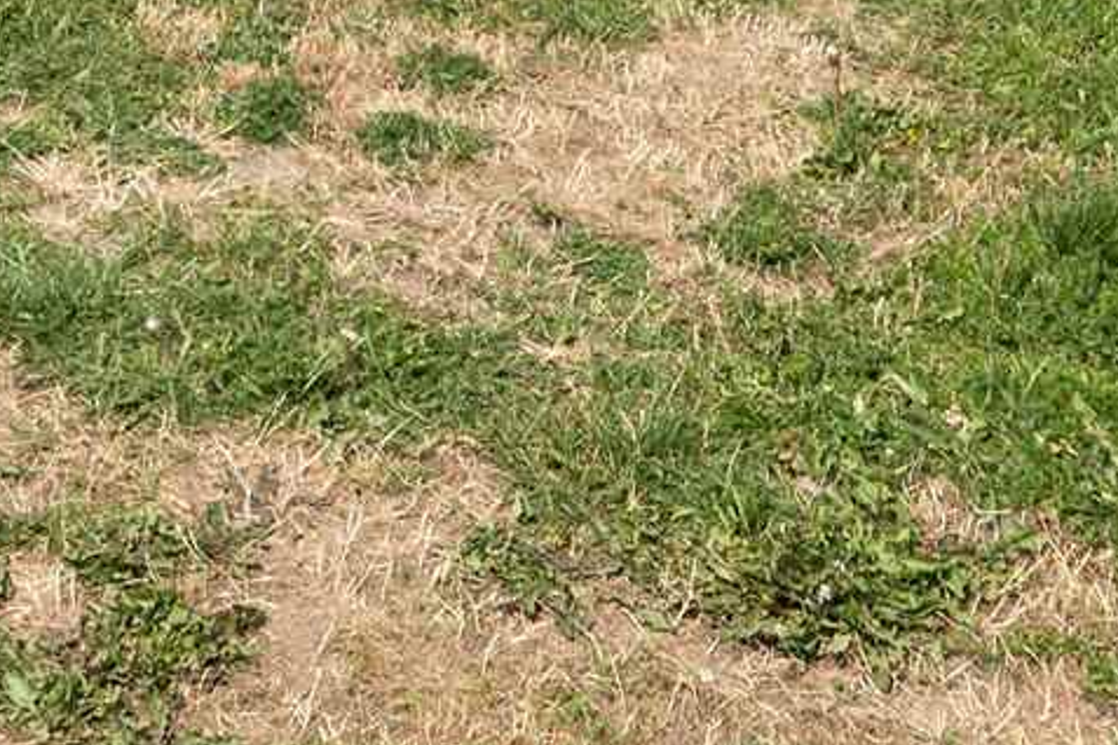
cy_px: -1445
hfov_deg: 19.3
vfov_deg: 10.1
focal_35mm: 103
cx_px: 9
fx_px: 3198
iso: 100
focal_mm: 16
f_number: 8
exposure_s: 1/50
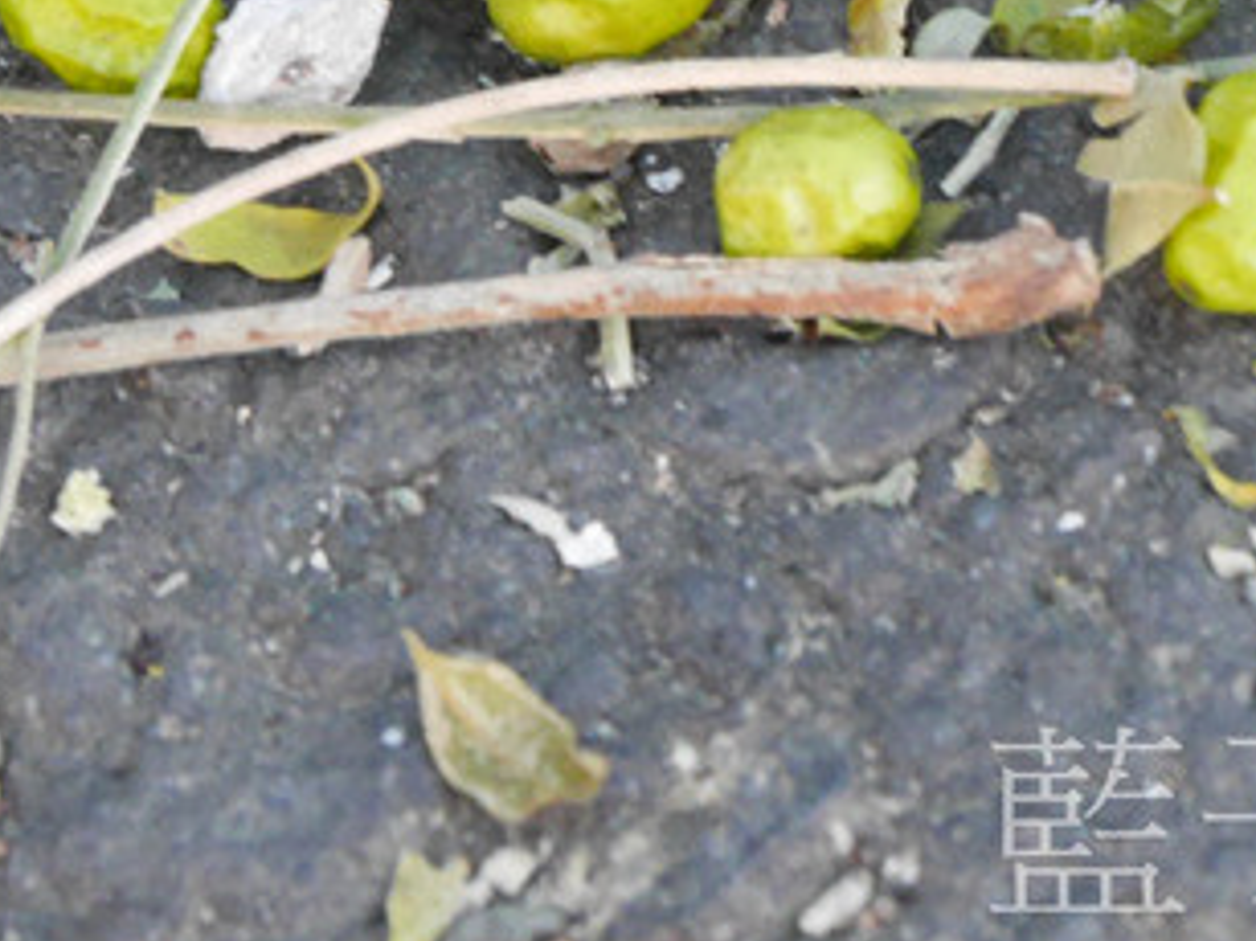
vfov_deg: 4.1
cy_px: -483
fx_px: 12985
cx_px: 876
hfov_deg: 5.5
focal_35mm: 358
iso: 3200
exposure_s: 1/125
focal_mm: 55
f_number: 5.1
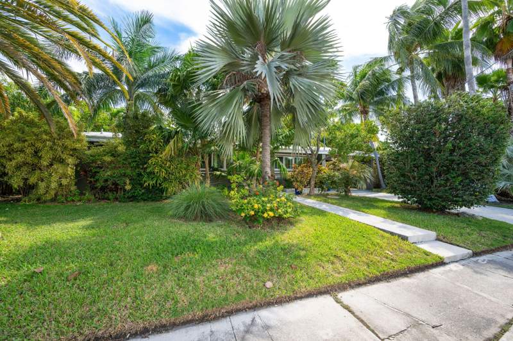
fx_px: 202
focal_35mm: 14
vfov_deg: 80.4
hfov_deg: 103.6
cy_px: 170
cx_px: 256
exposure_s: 1/200
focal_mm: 14
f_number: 8
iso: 250
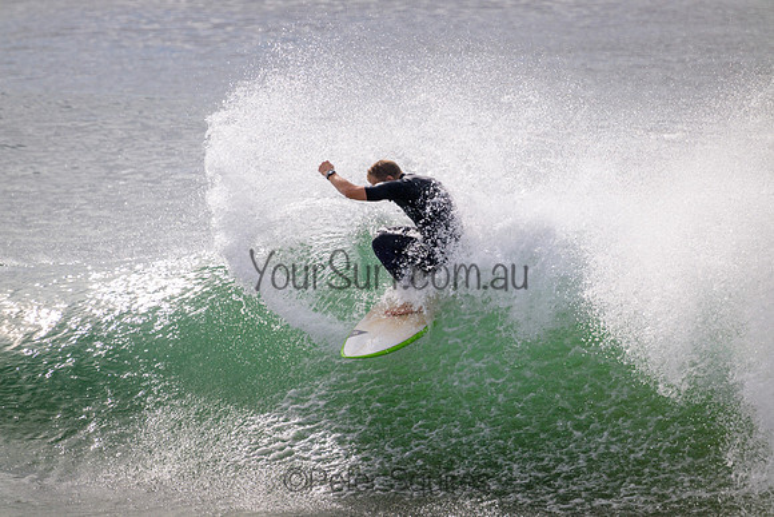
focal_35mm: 800
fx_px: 17203
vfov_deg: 1.7
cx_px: 387
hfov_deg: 2.6
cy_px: 258
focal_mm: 800
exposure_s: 1/2000
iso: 360
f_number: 11
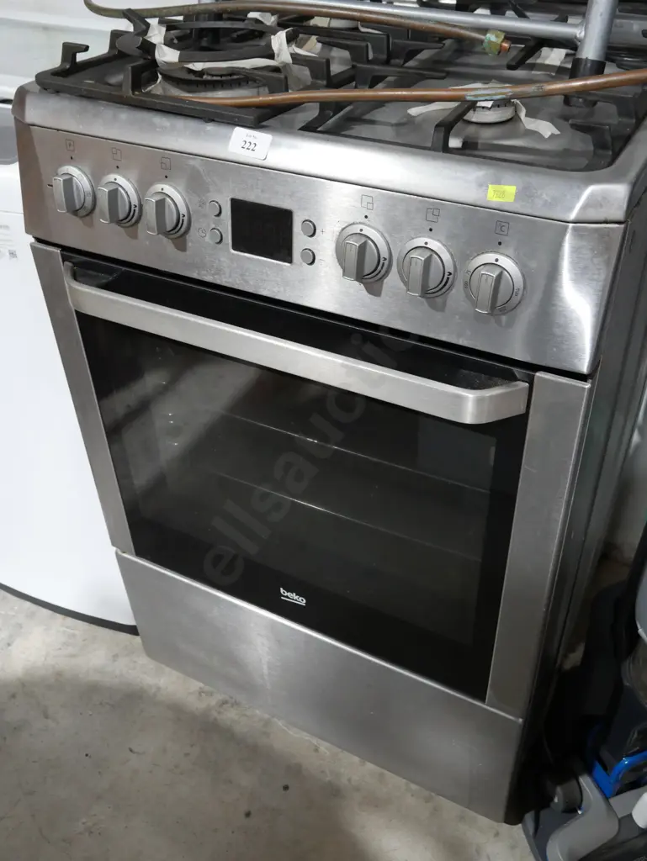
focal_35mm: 34
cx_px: 324
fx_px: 847
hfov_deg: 41.8
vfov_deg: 53.9
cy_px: 430
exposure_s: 1/60
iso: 1000
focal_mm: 17
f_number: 4.5
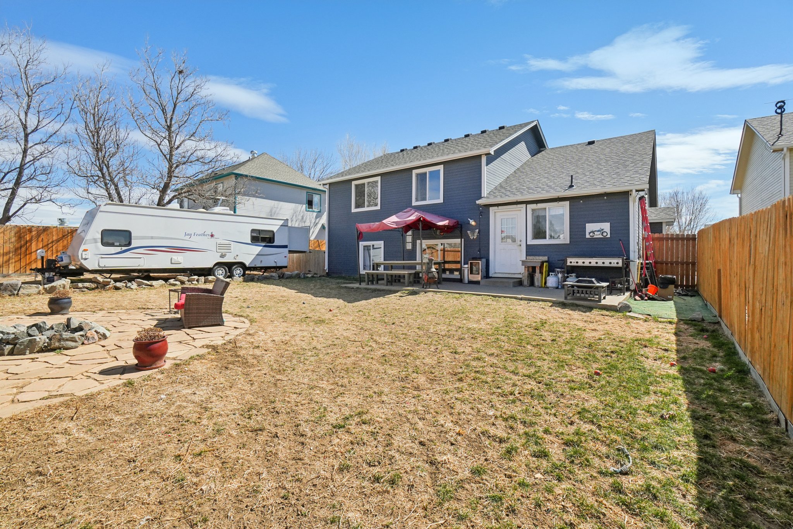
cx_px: 396
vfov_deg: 77.3
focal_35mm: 15
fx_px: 330
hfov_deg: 100.4
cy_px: 264
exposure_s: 1/1600
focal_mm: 10
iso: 400
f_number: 8
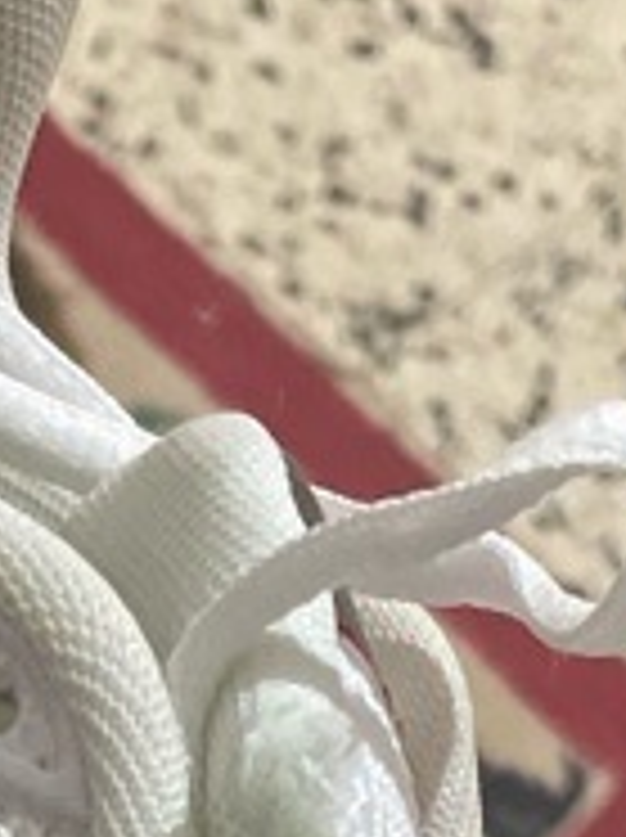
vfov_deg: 12.7
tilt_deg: -62.7
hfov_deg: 10.3
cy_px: 1548
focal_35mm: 140
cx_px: -284
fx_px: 3383
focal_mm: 4.2
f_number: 1.6
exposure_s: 1/60
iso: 400
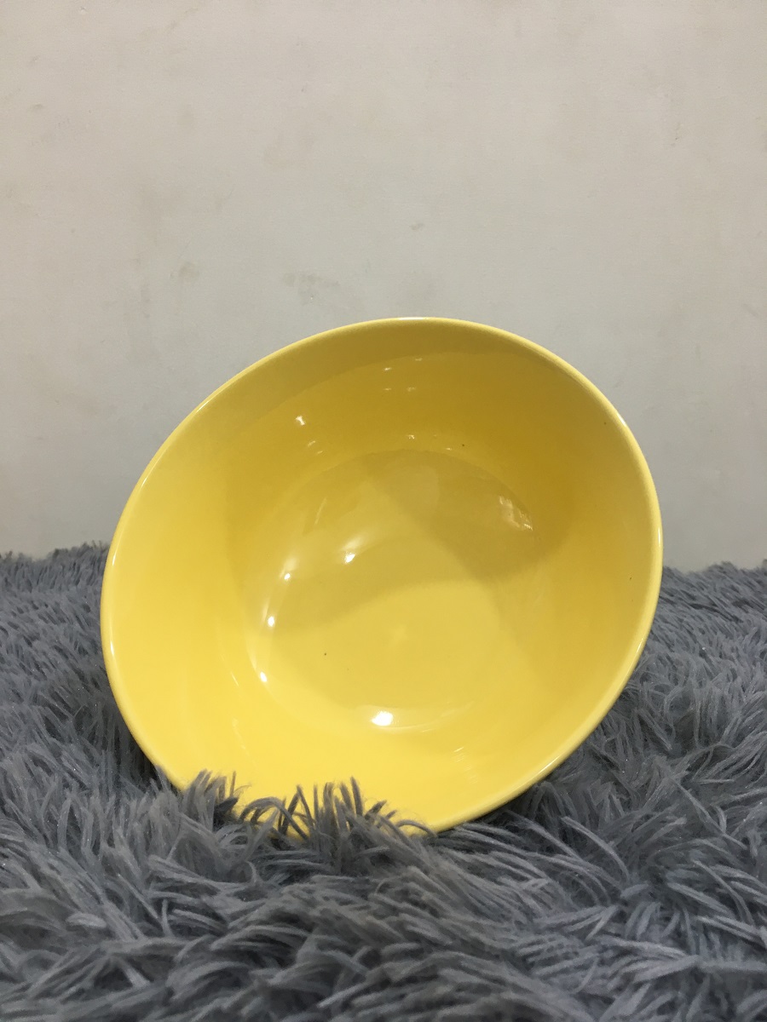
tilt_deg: -10.5
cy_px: 511
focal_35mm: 29
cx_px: 384
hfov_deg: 48.2
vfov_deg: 61.7
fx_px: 857
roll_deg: -0.6
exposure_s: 1/33
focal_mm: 4.15
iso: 80
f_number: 2.2
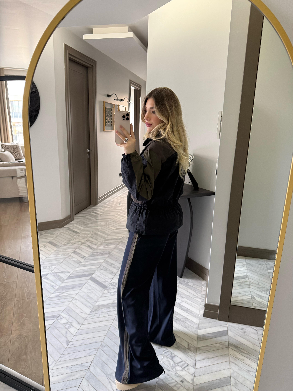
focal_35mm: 24
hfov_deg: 56.8
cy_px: 196
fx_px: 271
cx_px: 146
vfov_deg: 71.6
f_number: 1.78
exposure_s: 1/60
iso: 320
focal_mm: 6.76
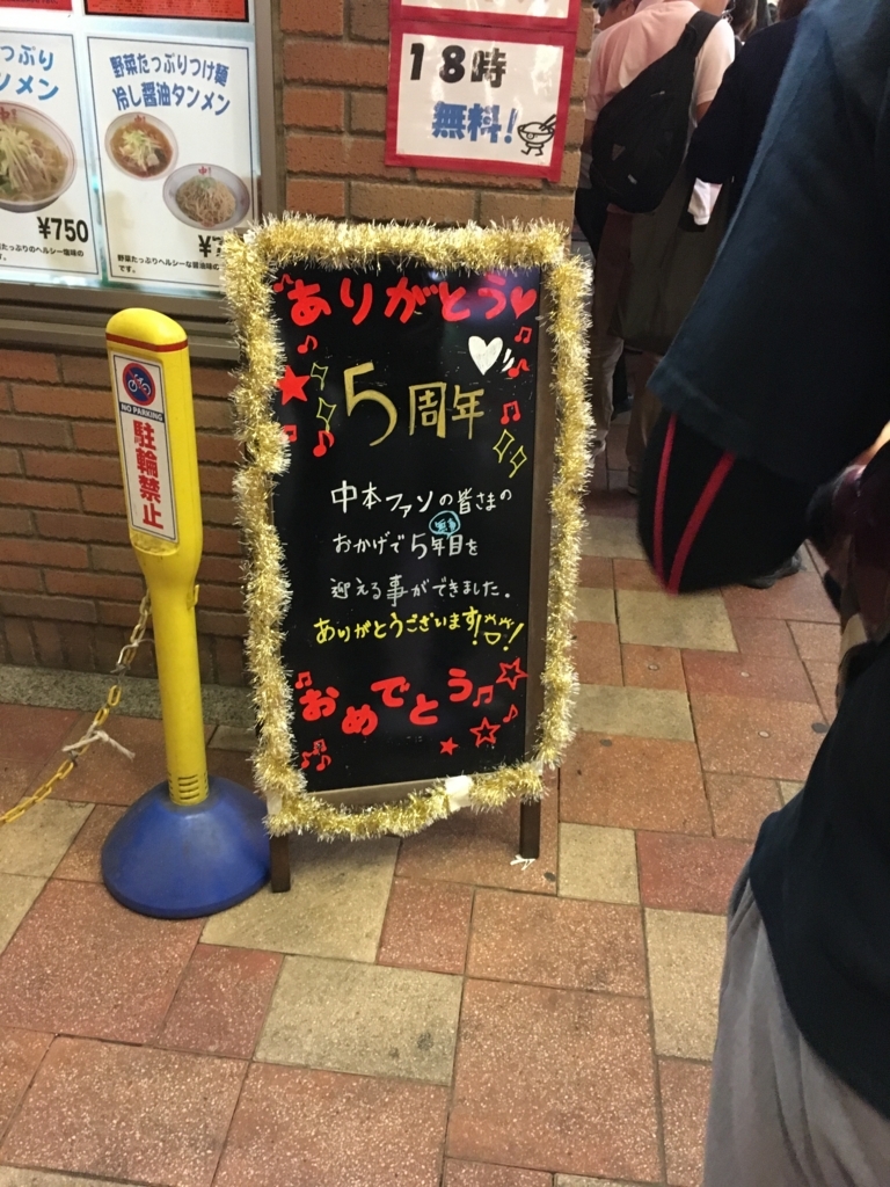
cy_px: 594
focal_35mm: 29
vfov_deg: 61.7
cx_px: 445
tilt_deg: -29.7
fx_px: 994
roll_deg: -2.6
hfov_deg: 48.2
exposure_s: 1/15
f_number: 2.2
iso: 320
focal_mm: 4.15
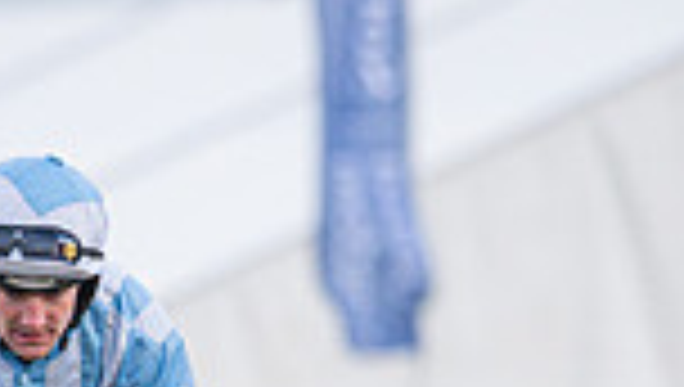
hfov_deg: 0.9
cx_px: -224
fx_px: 43790
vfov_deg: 0.5
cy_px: 715
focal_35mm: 2411
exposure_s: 1/1250
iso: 800
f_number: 5
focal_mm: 400
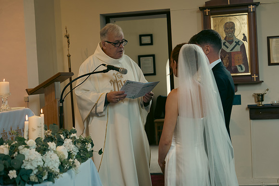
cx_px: 140
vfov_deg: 23.0
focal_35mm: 59
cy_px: 93
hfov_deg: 33.9
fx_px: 457
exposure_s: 1/200
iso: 1250
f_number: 3.5
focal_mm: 59
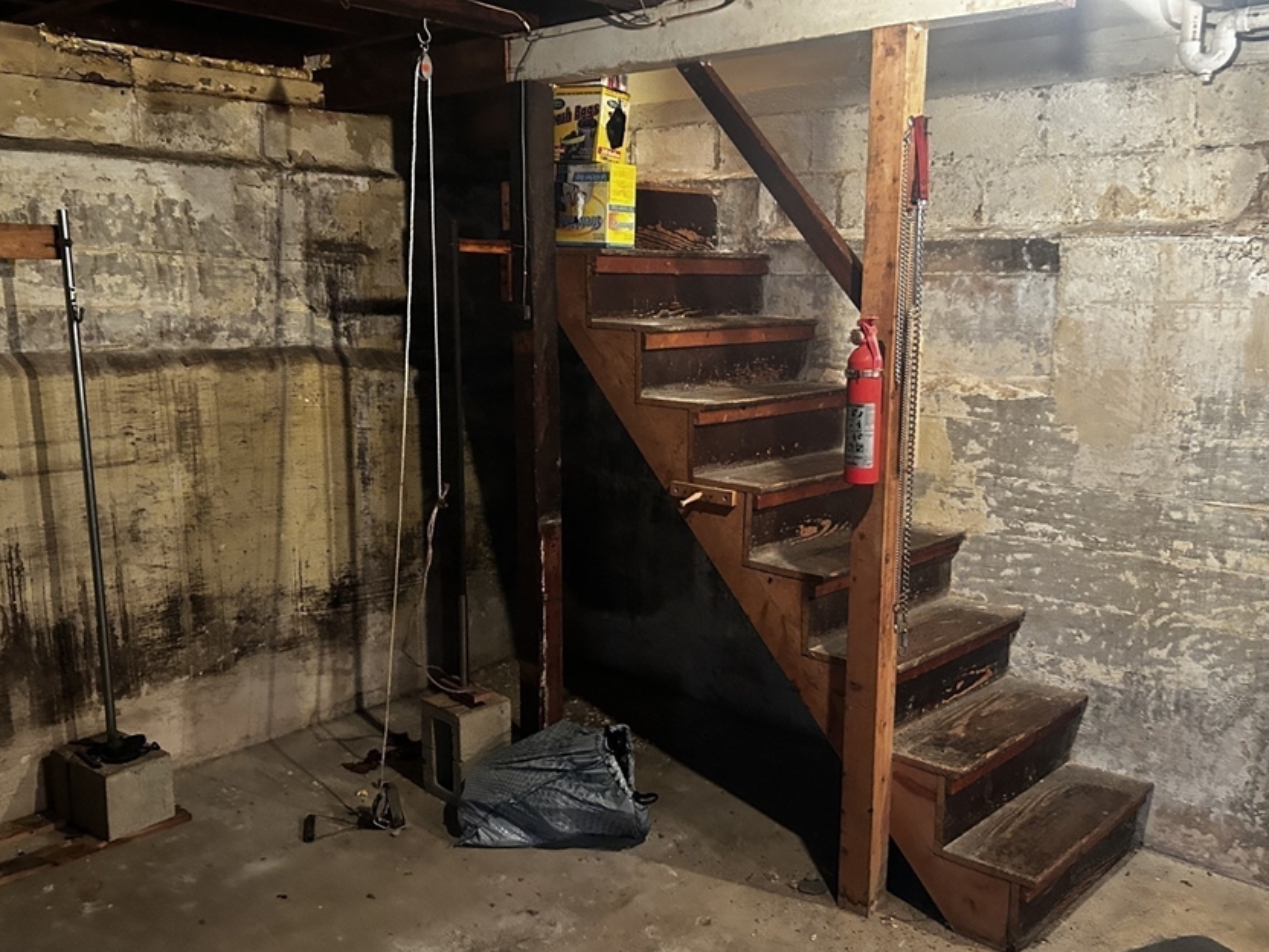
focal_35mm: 32
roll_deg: -1.4
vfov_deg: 44.2
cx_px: 673
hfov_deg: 56.8
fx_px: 1173
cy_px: 481
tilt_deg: -9.7
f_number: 1.5
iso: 500
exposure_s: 1/30
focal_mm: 5.7
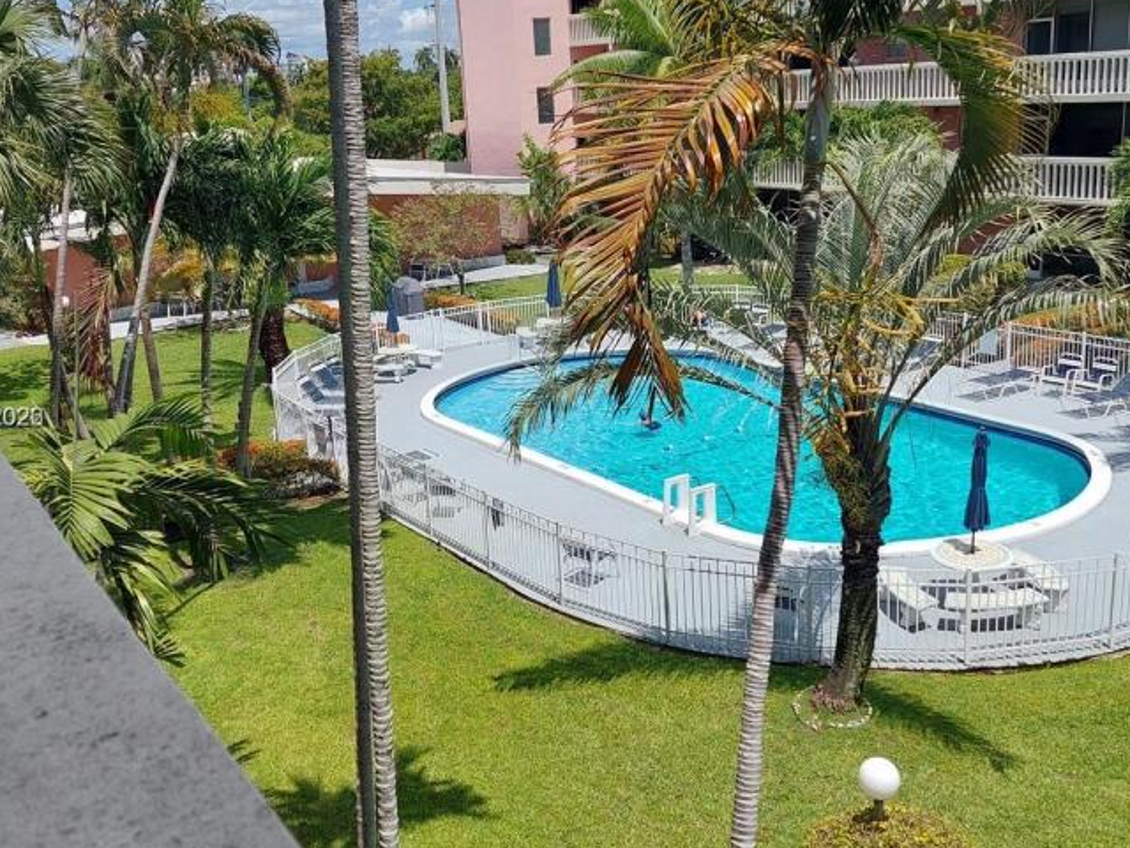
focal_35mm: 36
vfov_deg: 39.7
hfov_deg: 51.4
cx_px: 561
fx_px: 1175
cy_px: 419
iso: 40
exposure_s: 1/1460
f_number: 1.8
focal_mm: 5.23
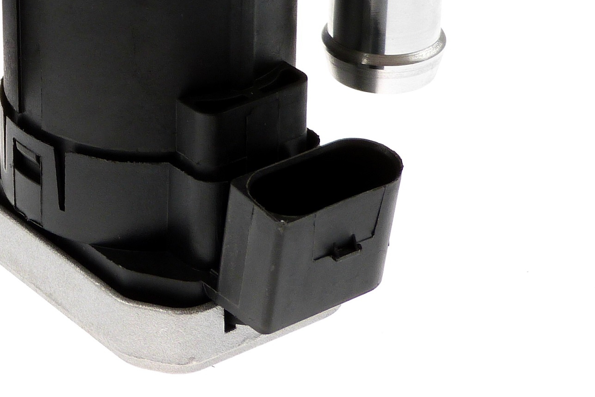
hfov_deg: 13.4
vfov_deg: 9.0
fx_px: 2479
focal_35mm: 150
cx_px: -59
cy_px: -99
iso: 100
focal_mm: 10.5
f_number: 3.2
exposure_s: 1/100
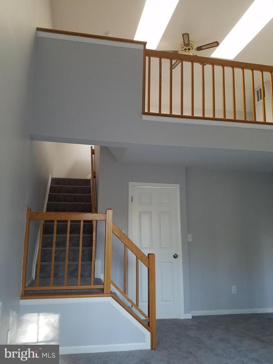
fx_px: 273
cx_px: 136
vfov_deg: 67.3
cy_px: 182
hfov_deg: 53.1
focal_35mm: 26
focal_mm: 4.2
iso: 160
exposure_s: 1/40
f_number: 1.7
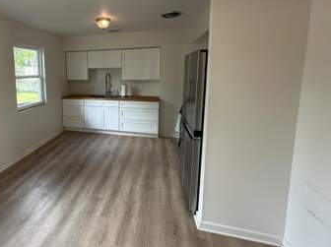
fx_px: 191
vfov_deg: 65.0
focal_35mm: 20
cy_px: 95
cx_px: 102
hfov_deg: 78.3
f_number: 2.2
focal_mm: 2.22
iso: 200
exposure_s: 1/120
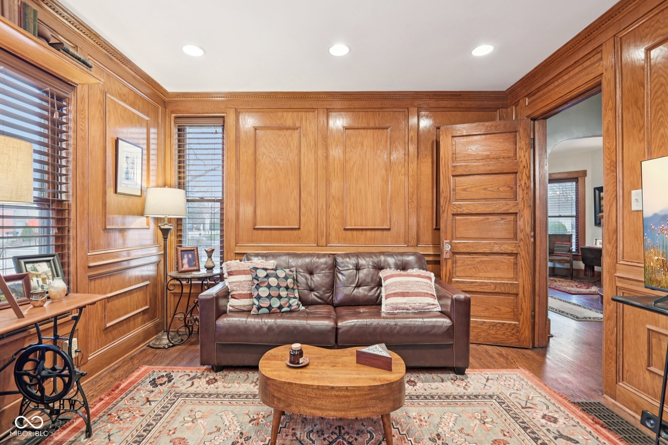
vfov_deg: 73.7
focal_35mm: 16
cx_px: 334
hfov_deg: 96.7
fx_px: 297
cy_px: 222
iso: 400
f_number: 8
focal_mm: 16
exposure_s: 1/3.33
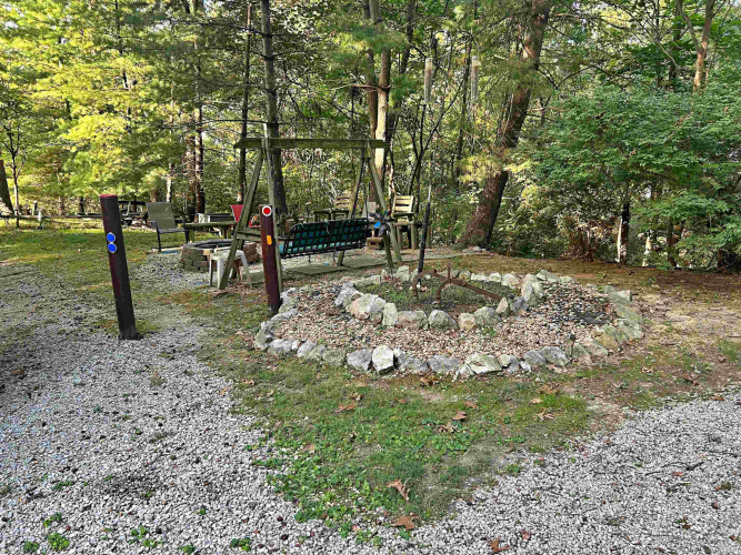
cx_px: 370
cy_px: 278
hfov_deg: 67.3
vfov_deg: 53.0
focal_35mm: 26
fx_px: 556
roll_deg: +0.3
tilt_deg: -12.8
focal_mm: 5.7
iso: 100
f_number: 1.5
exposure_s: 1/121
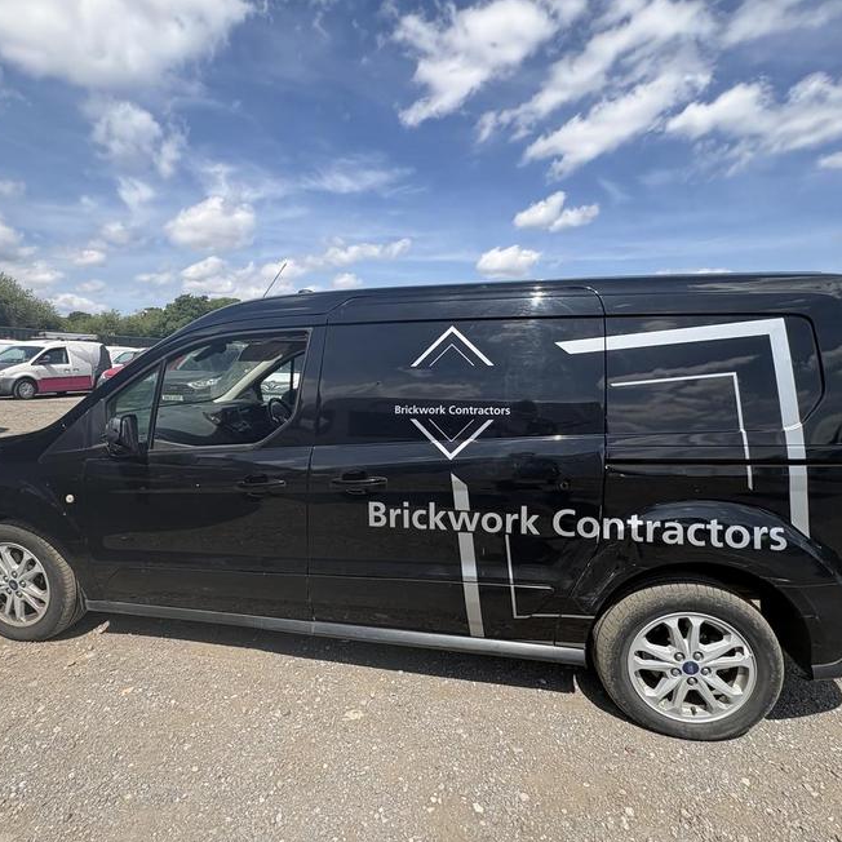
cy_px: 412
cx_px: 398
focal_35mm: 17
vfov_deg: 84.0
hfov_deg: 83.9
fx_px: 468
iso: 64
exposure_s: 1/899
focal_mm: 2.22
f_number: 2.2
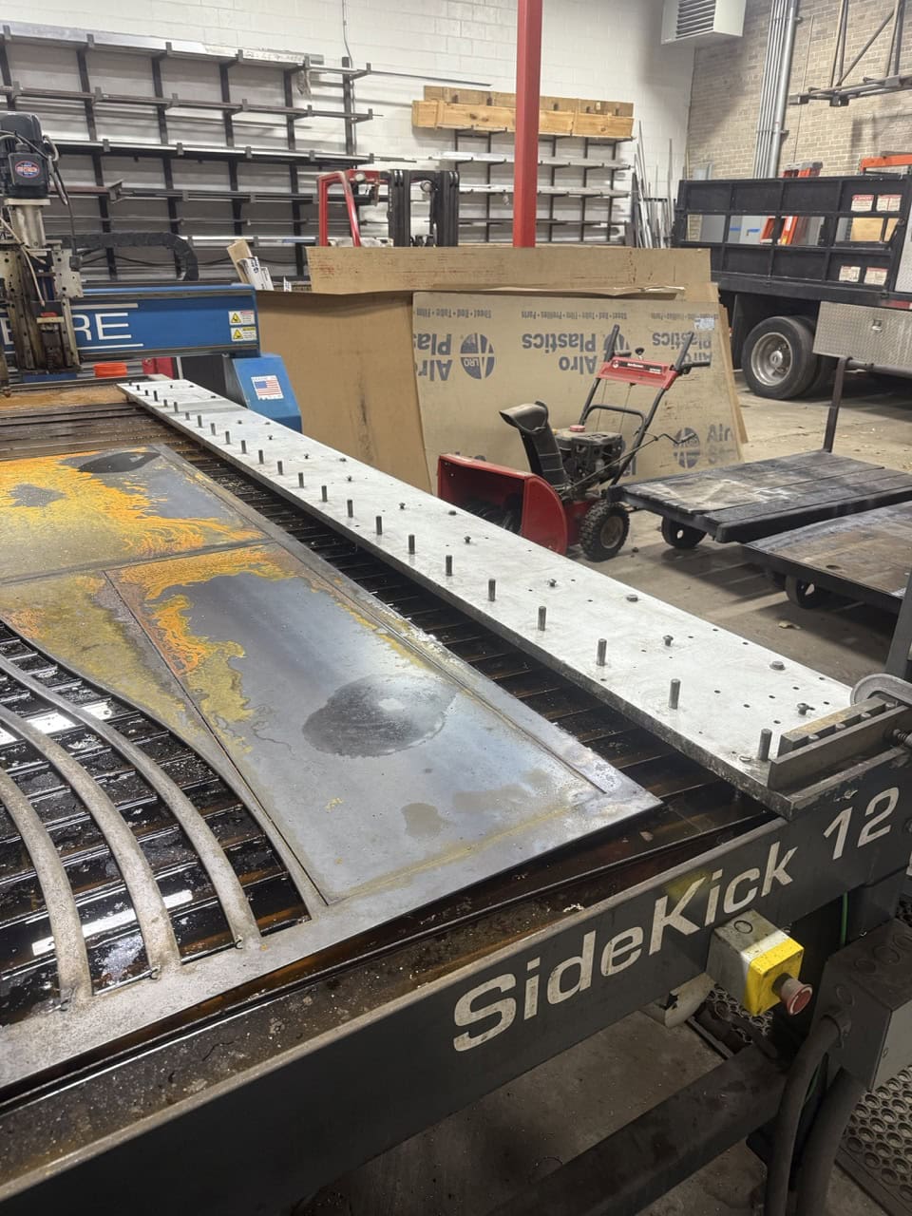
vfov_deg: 71.6
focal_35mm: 24
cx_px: 456
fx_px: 843
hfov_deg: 56.8
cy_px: 608
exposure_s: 1/74
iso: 200
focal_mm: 6.8
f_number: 1.8
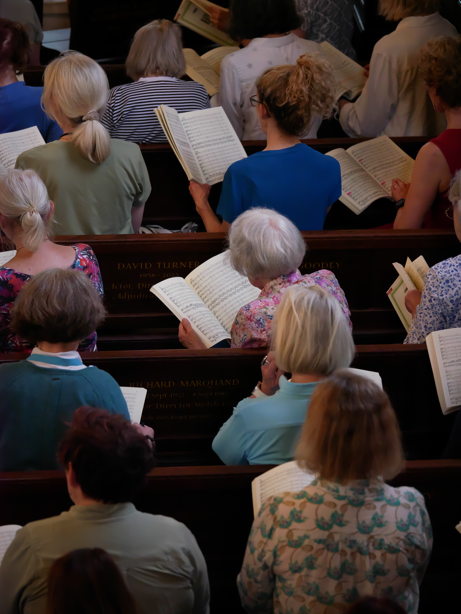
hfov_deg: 7.4
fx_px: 3549
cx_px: 230
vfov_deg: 9.9
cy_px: 307
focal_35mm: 200
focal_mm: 100
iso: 3200
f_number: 2.8
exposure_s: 1/320
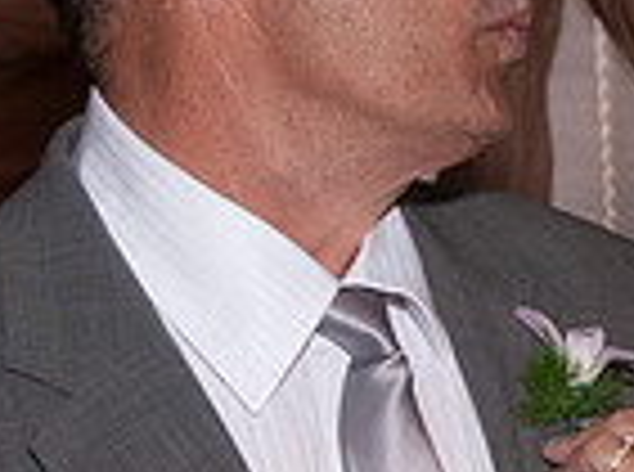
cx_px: 728
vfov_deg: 7.3
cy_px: 348
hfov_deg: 9.7
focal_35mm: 202
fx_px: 3690
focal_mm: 34
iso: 400
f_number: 5.6
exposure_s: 1/60
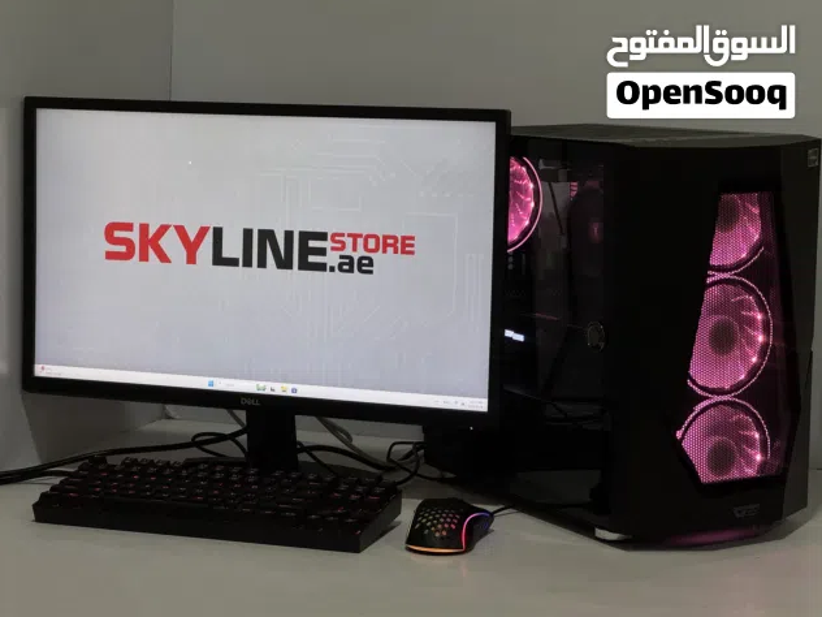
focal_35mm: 78
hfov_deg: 25.0
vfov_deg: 18.9
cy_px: 306
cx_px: 411
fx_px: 1852
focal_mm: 9
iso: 160
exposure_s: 1/100
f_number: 2.8
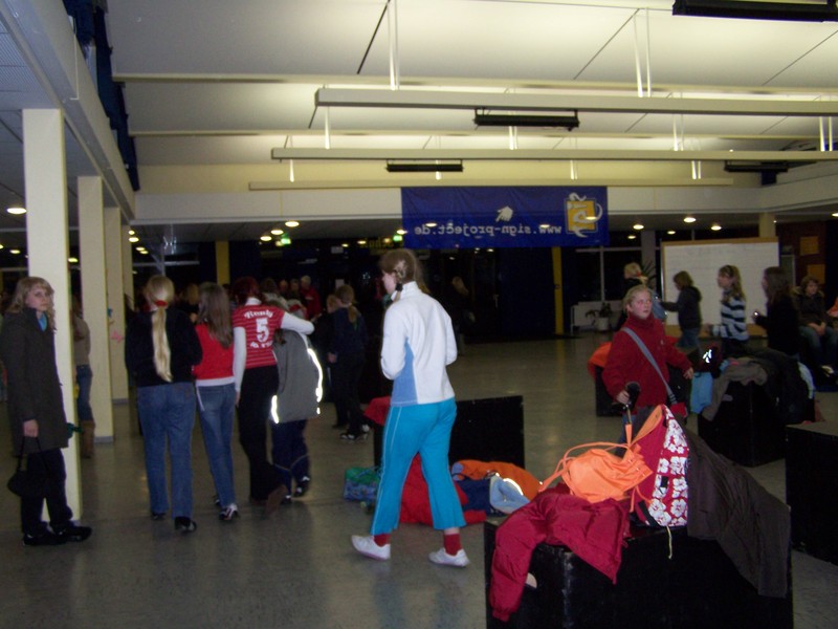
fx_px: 920
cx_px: 419
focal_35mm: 38
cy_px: 314
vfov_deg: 37.7
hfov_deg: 49.0
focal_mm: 6.3
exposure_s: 1/60
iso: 160
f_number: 2.8
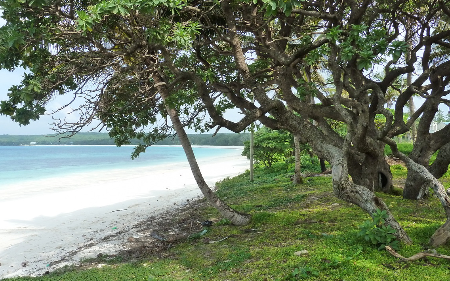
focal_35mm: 28
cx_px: 224
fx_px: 343
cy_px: 149
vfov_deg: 44.5
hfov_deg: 66.5
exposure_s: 1/320
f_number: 4
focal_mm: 4.1
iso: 200
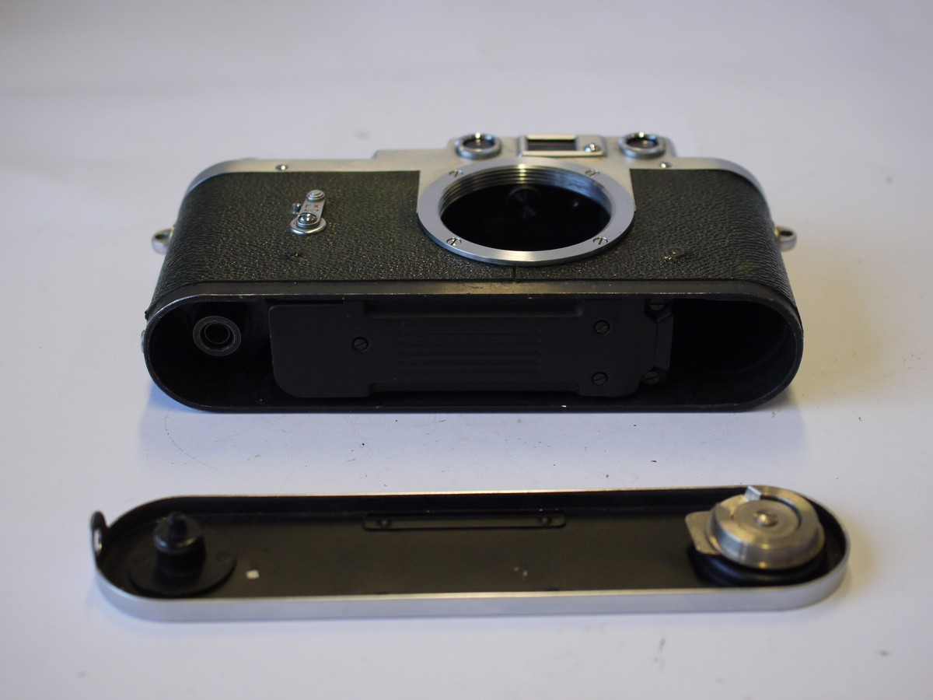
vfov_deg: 24.4
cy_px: 350
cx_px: 466
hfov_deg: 32.2
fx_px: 1617
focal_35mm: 60
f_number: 4
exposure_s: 1/200
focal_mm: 30
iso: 400
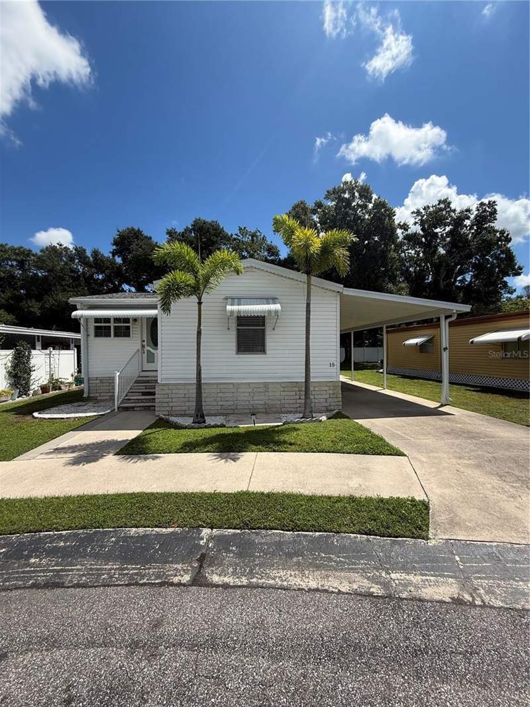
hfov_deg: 85.7
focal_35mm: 14
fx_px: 286
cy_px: 354
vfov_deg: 102.1
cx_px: 265
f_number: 2.2
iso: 50
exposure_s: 1/2506
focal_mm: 2.22
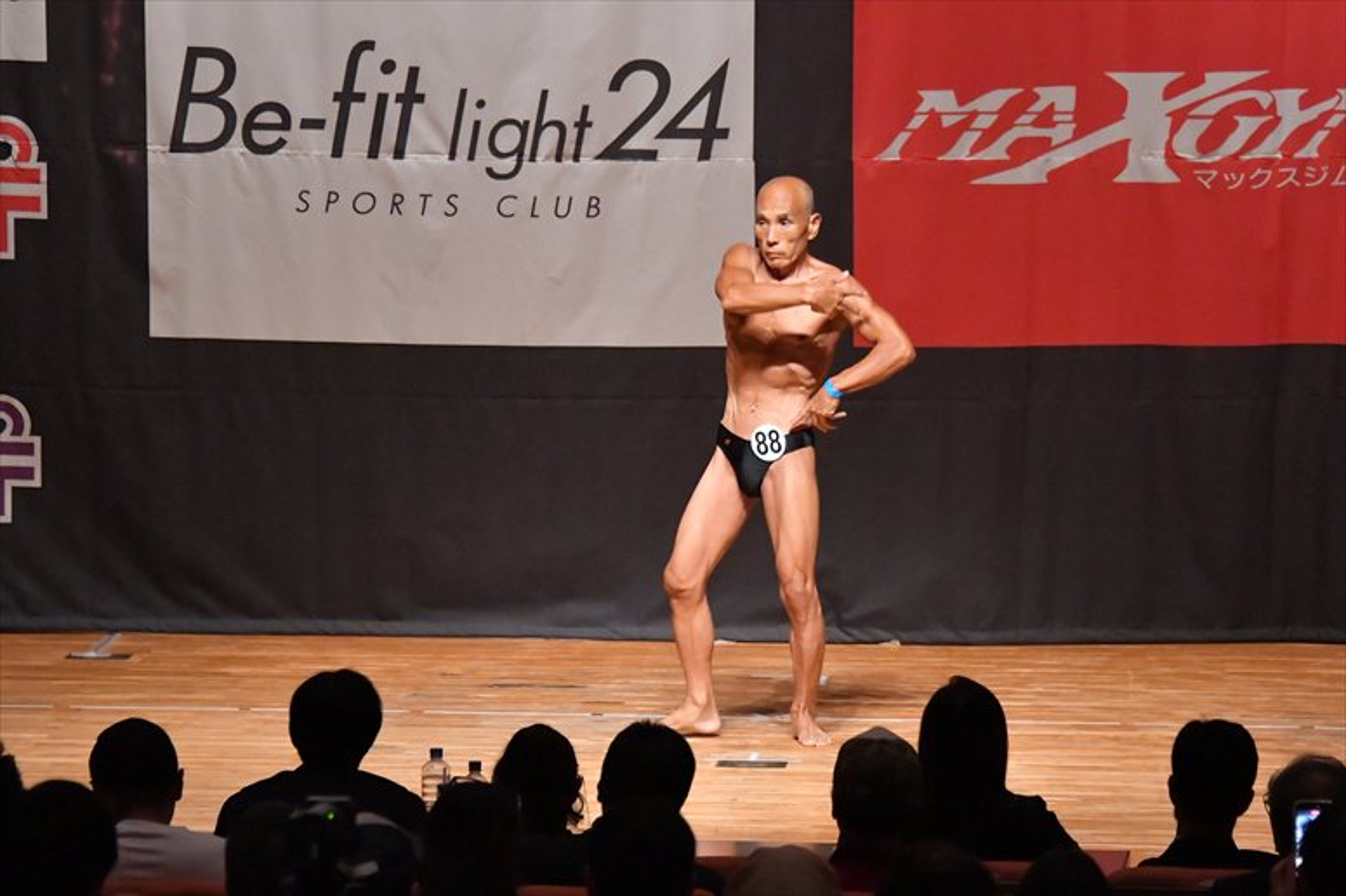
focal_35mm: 217
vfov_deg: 6.3
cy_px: 448
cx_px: 673
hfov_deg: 9.5
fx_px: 8110
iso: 12800
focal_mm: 145
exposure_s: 1/400
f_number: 5.6
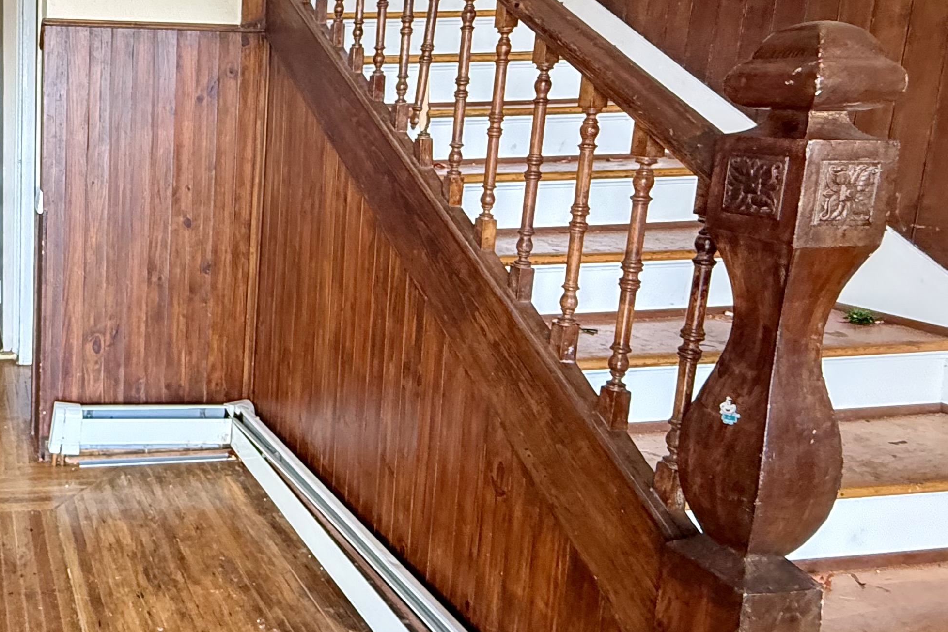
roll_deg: +0.1
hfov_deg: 51.9
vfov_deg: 42.9
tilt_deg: -6.6
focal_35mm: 30
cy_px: 203
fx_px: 790
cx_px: 41
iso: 500
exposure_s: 1/60
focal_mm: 2.22
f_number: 2.2
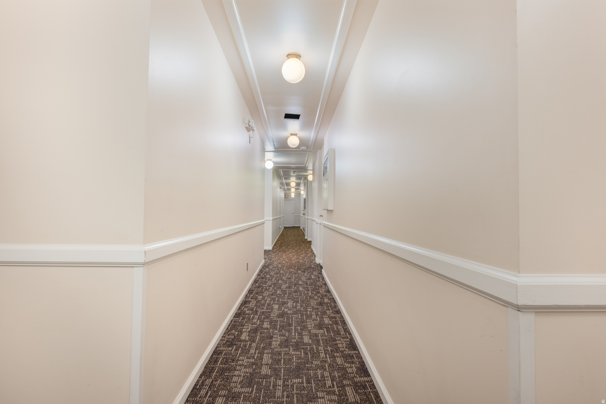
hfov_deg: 90.0
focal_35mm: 18
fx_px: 303
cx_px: 303
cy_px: 202
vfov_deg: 67.4
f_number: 9
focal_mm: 18
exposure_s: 2
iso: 400
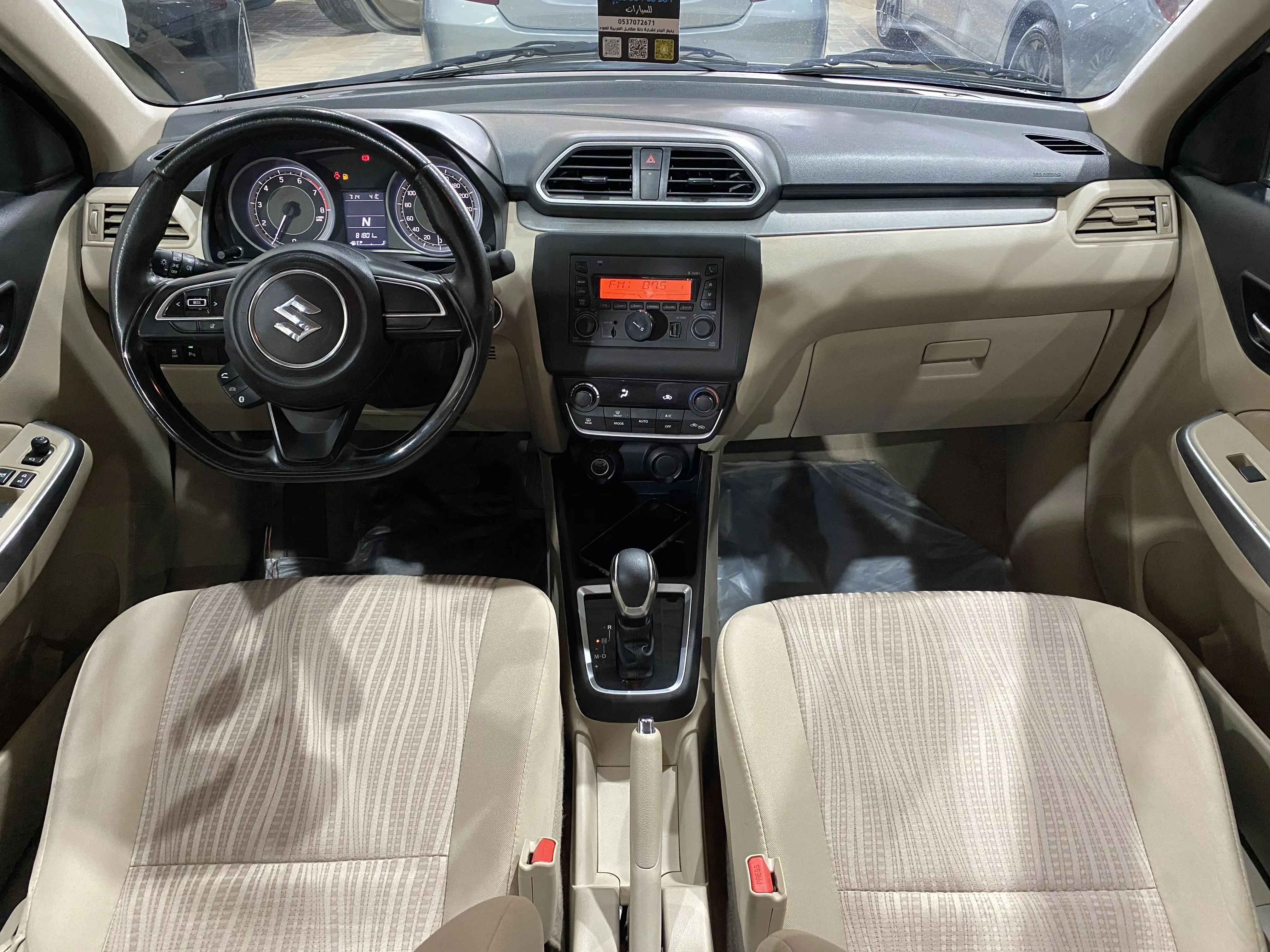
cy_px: 476
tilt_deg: -35.5
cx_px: 635
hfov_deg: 67.3
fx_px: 954
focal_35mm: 26
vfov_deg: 53.1
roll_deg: +0.6
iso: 500
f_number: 1.8
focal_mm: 4.25
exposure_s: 1/60
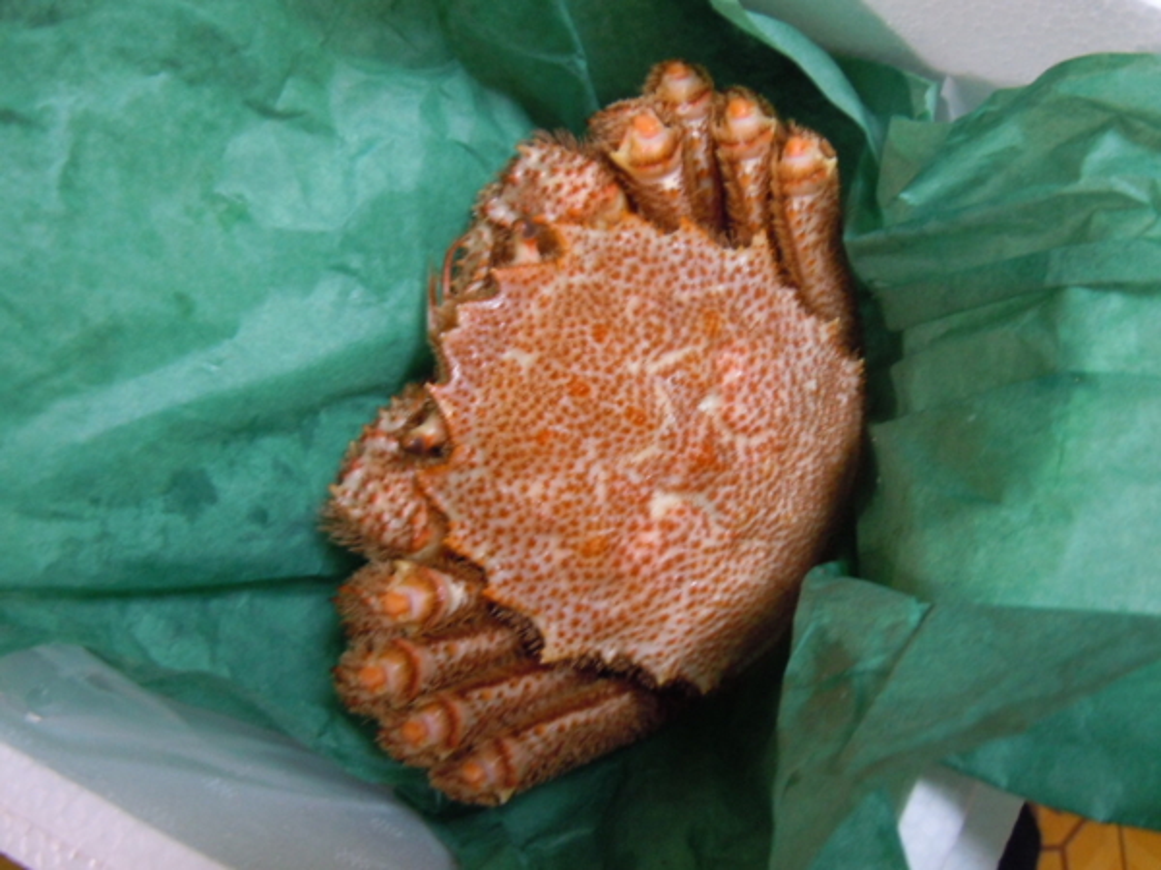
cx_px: 580
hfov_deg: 60.0
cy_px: 435
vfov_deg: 46.8
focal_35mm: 30
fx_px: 1006
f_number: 3.5
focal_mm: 5.4
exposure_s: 1/6
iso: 400
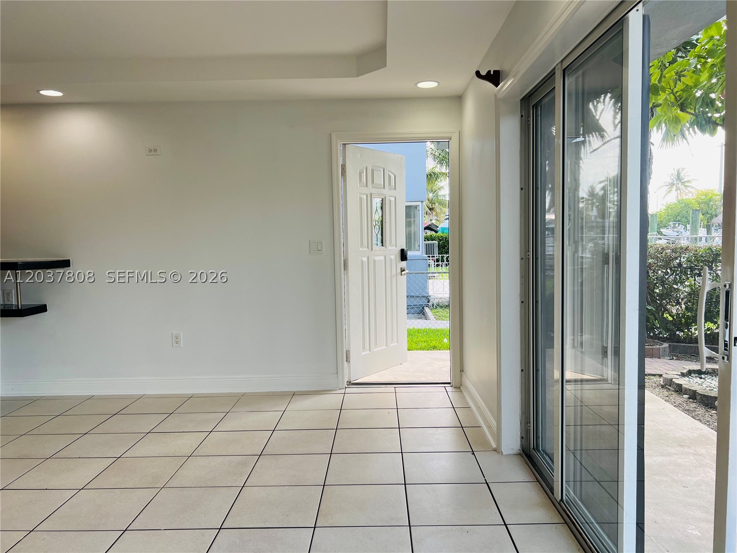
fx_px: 554
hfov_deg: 67.3
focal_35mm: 26
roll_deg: +1.8
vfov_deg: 53.1
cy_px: 276
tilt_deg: -4.4
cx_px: 368
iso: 50
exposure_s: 1/397
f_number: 1.5
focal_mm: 5.7
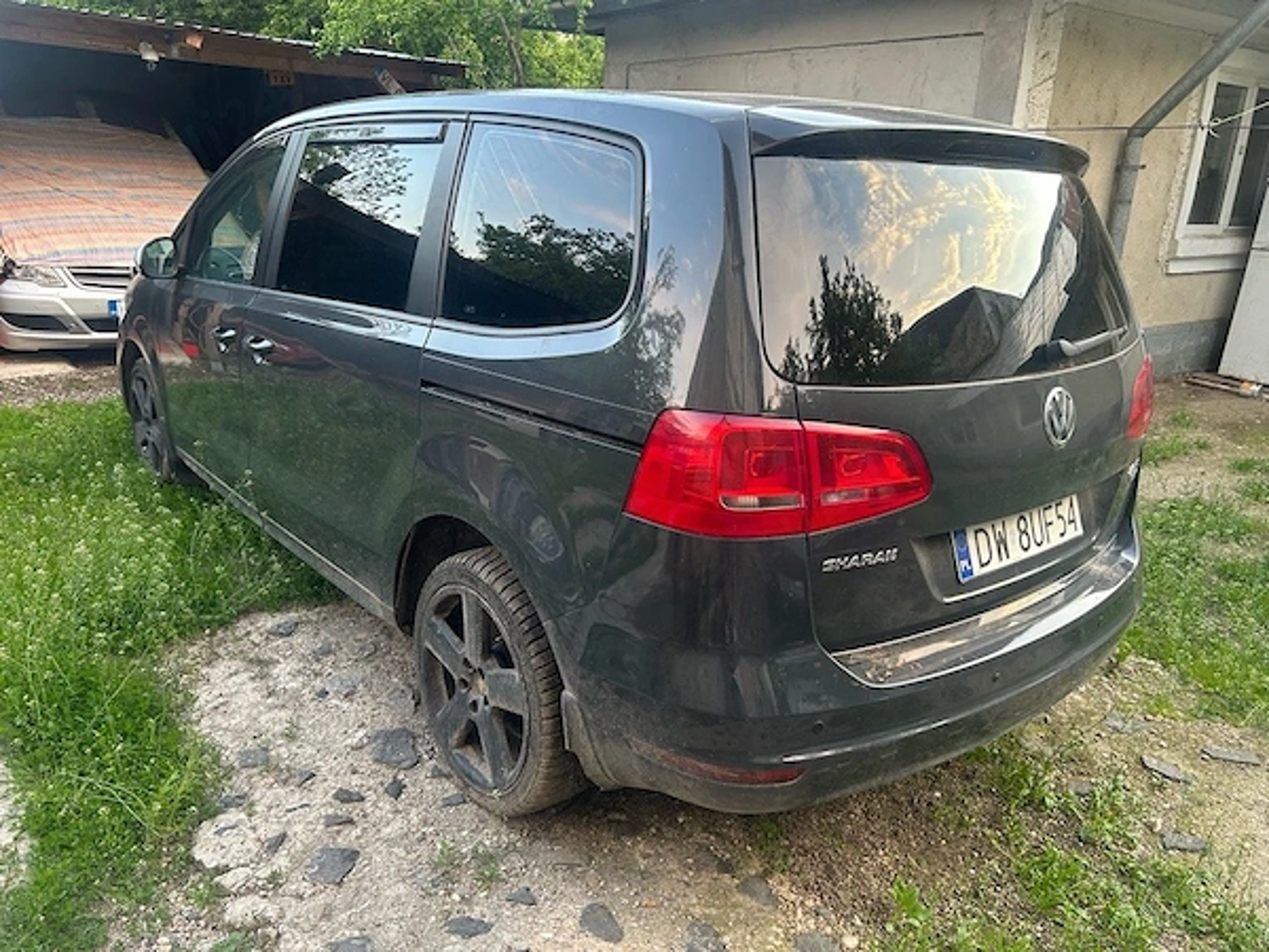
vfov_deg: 53.1
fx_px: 953
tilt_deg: -17.3
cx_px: 634
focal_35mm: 26
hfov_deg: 67.3
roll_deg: -1.1
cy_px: 476
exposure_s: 1/68
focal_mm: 5.7
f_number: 1.5
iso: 125
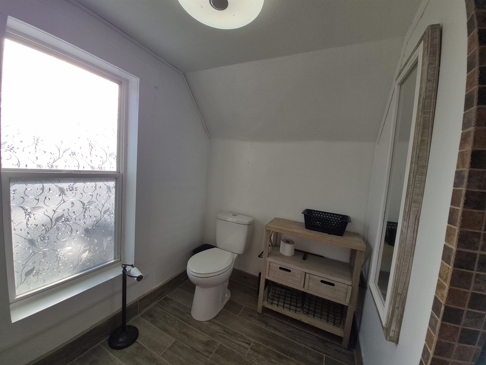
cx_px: 243
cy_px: 182
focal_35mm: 13
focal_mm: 1.74
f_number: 2.2
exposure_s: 1/956
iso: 50
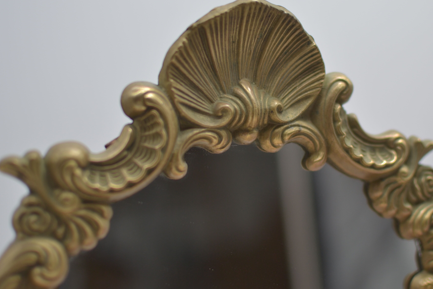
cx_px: 257
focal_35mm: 69
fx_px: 826
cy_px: 134
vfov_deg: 19.8
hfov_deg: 29.3
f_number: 1.8
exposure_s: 1/500
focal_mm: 35
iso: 100
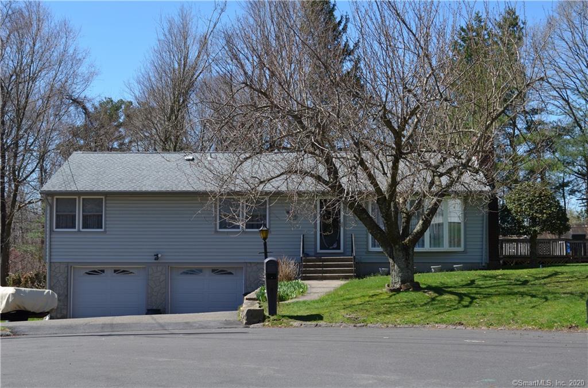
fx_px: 880
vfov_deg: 24.9
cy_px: 194
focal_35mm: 54
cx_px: 294
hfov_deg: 37.0
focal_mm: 36
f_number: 8
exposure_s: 1/250
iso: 125
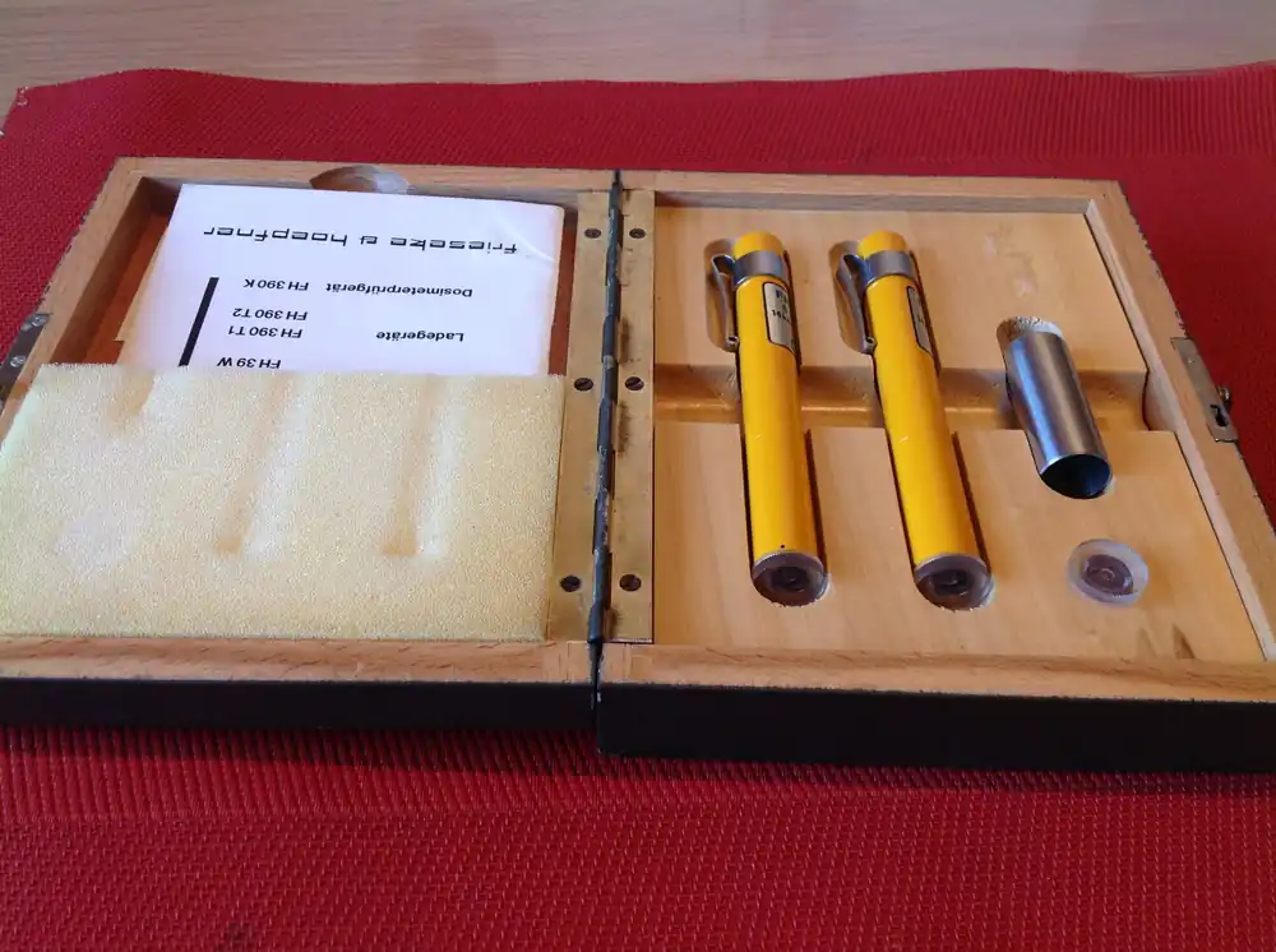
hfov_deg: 52.7
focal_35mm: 35
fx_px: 1288
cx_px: 638
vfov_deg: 40.6
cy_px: 476
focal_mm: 4.28
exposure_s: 1/40
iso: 64
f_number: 2.4
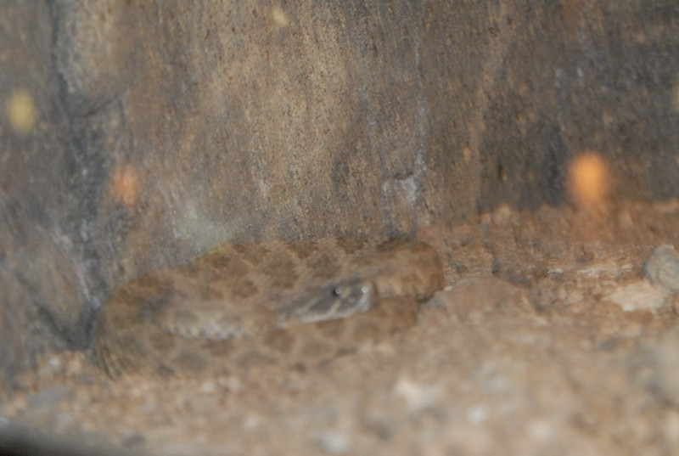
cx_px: 340
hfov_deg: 24.6
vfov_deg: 16.6
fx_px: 1559
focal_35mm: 82
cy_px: 228
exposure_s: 1/30
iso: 1600
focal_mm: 55
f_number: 5.6
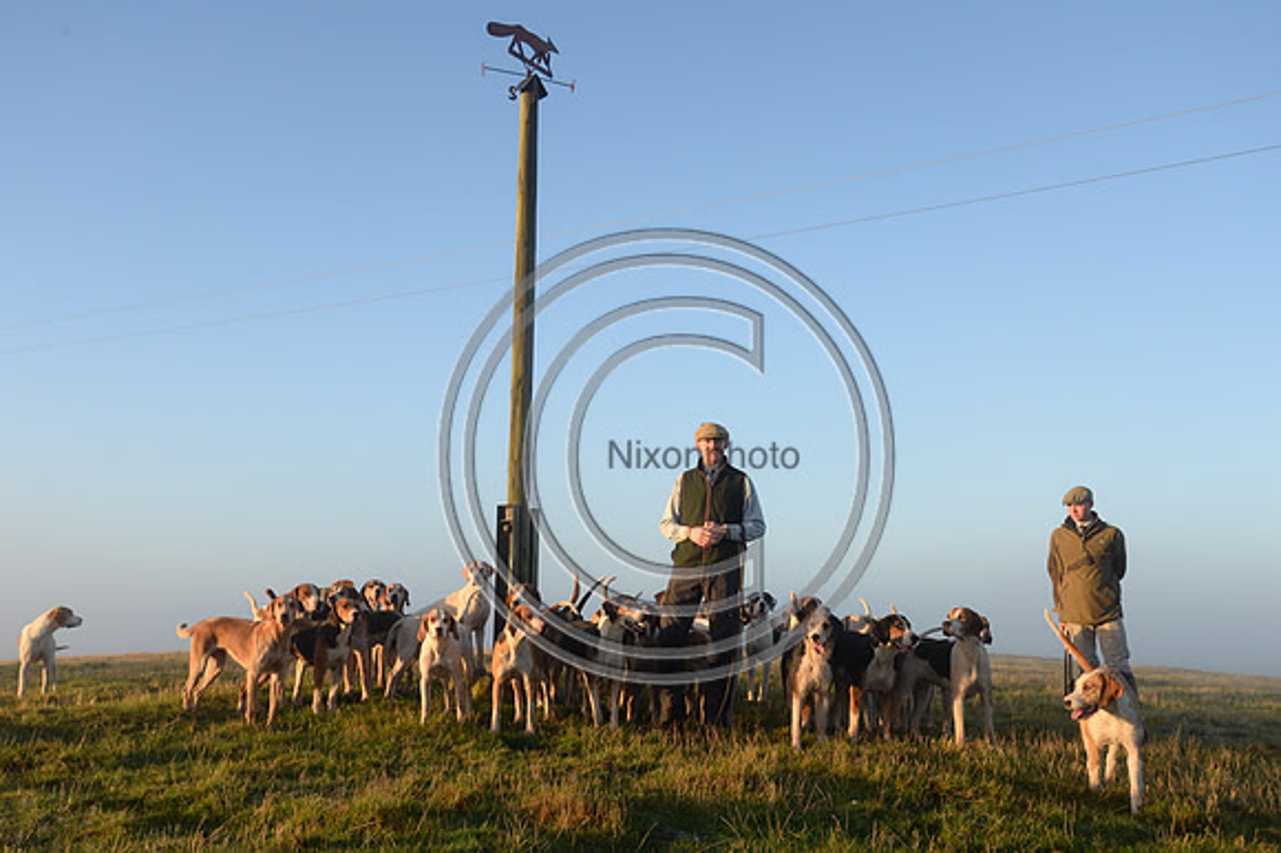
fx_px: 1245
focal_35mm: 35
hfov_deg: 54.5
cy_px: 426
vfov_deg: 37.8
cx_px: 640
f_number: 8
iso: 1250
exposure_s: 1/1000
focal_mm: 35
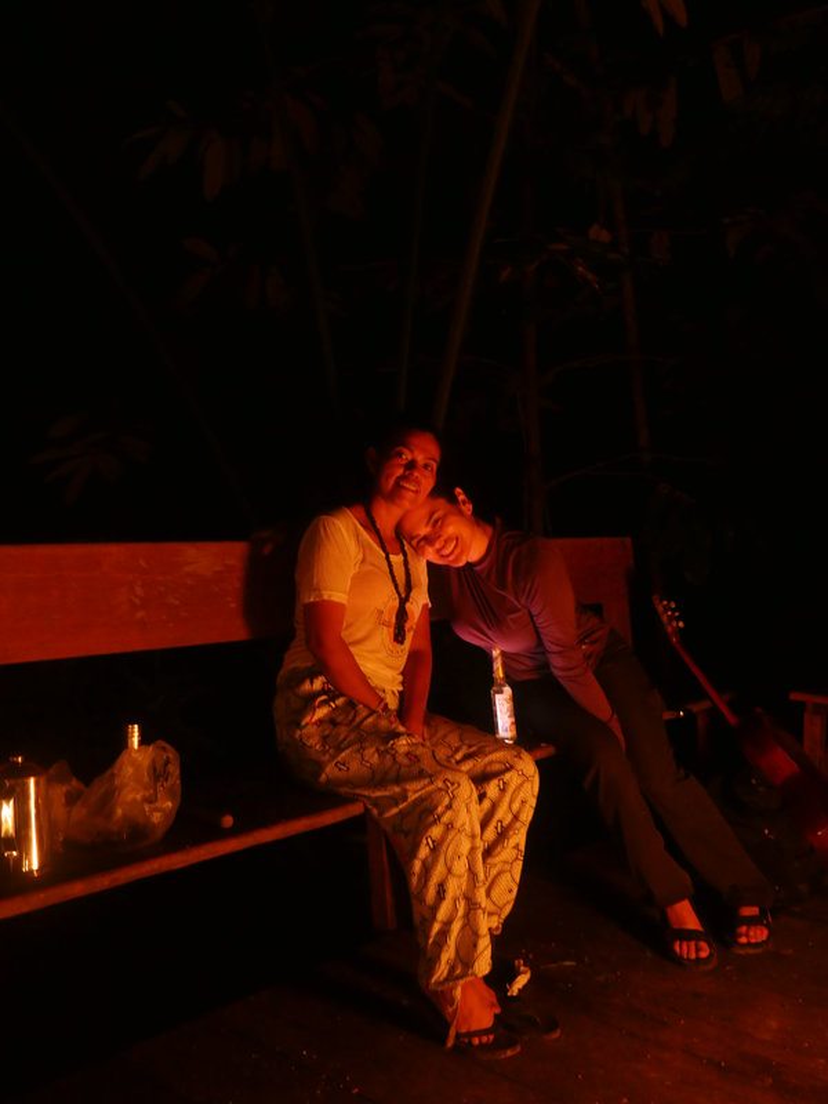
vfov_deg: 56.8
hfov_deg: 44.2
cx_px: 414
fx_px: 1021
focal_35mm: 32
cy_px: 552
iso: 3200
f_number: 2.8
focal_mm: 16
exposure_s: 1/8
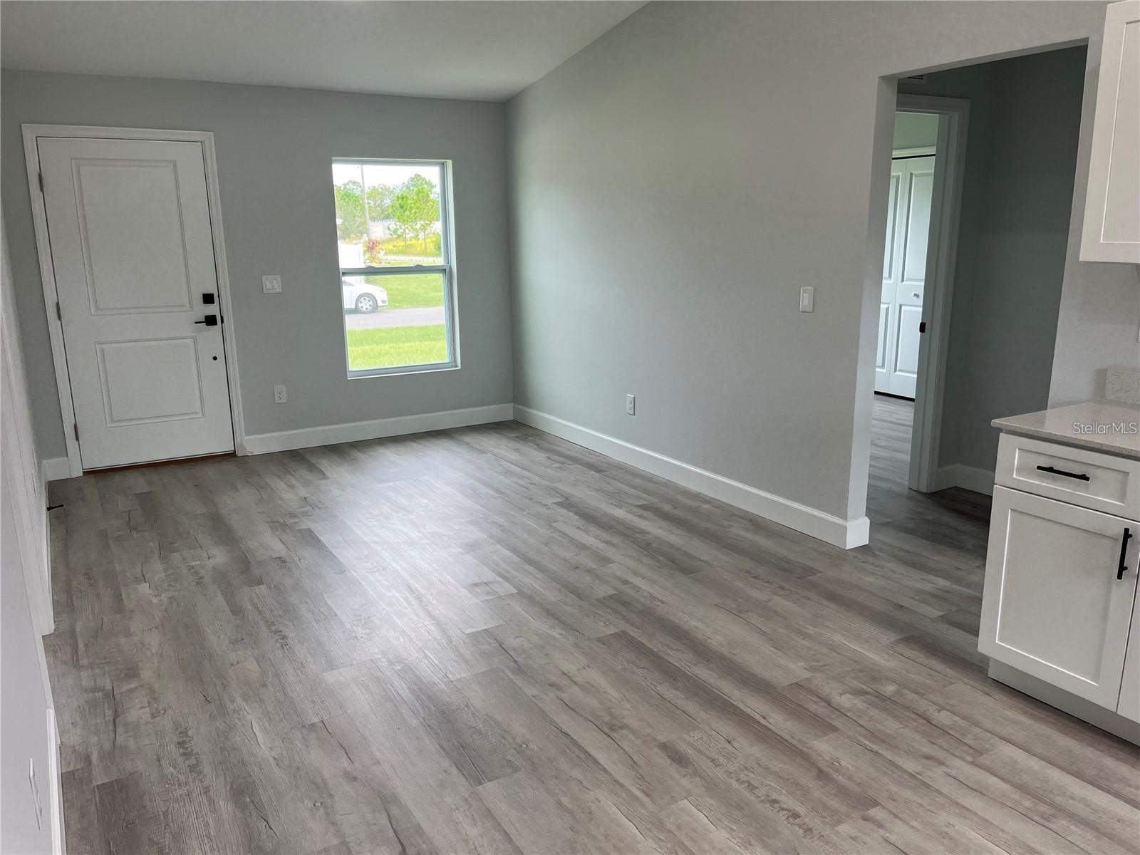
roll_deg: +0.6
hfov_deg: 67.3
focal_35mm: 26
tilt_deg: -14.3
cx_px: 570
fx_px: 856
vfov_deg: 53.1
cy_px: 428
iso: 40
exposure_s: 1/120
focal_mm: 5.1
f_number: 1.6
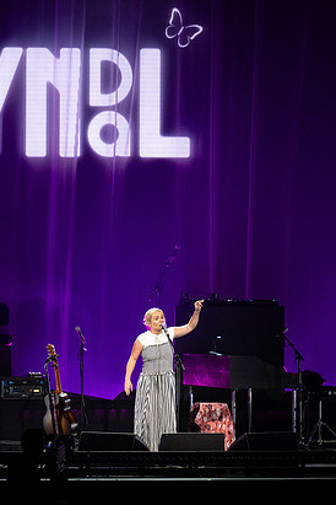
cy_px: 259
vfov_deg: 7.3
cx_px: 22
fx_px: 3948
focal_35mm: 282
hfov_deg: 4.9
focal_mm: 165
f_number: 2.8
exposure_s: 1/400
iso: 3200
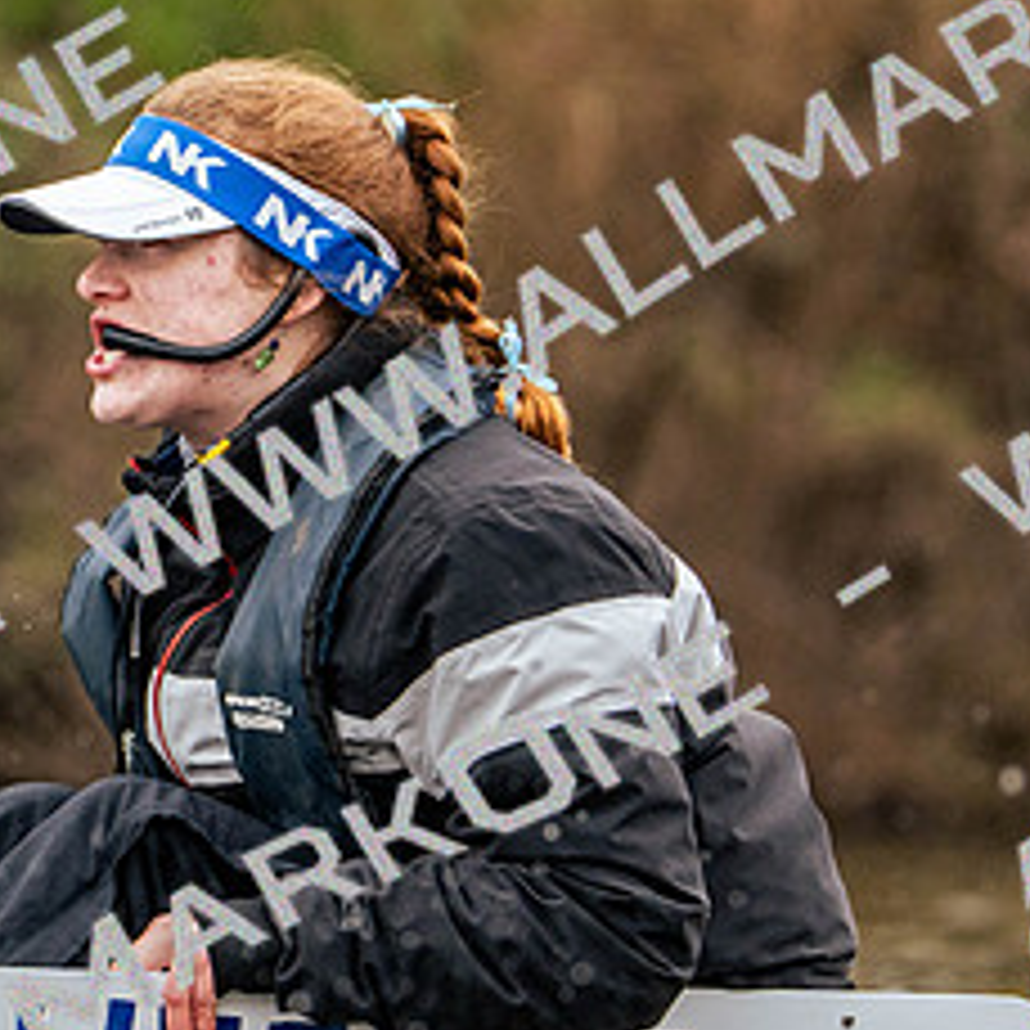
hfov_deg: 2.4
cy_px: 609
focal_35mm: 727
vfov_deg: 2.4
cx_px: 634
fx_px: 24474
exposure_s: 1/2000
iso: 2000
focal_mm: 338
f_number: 6.3
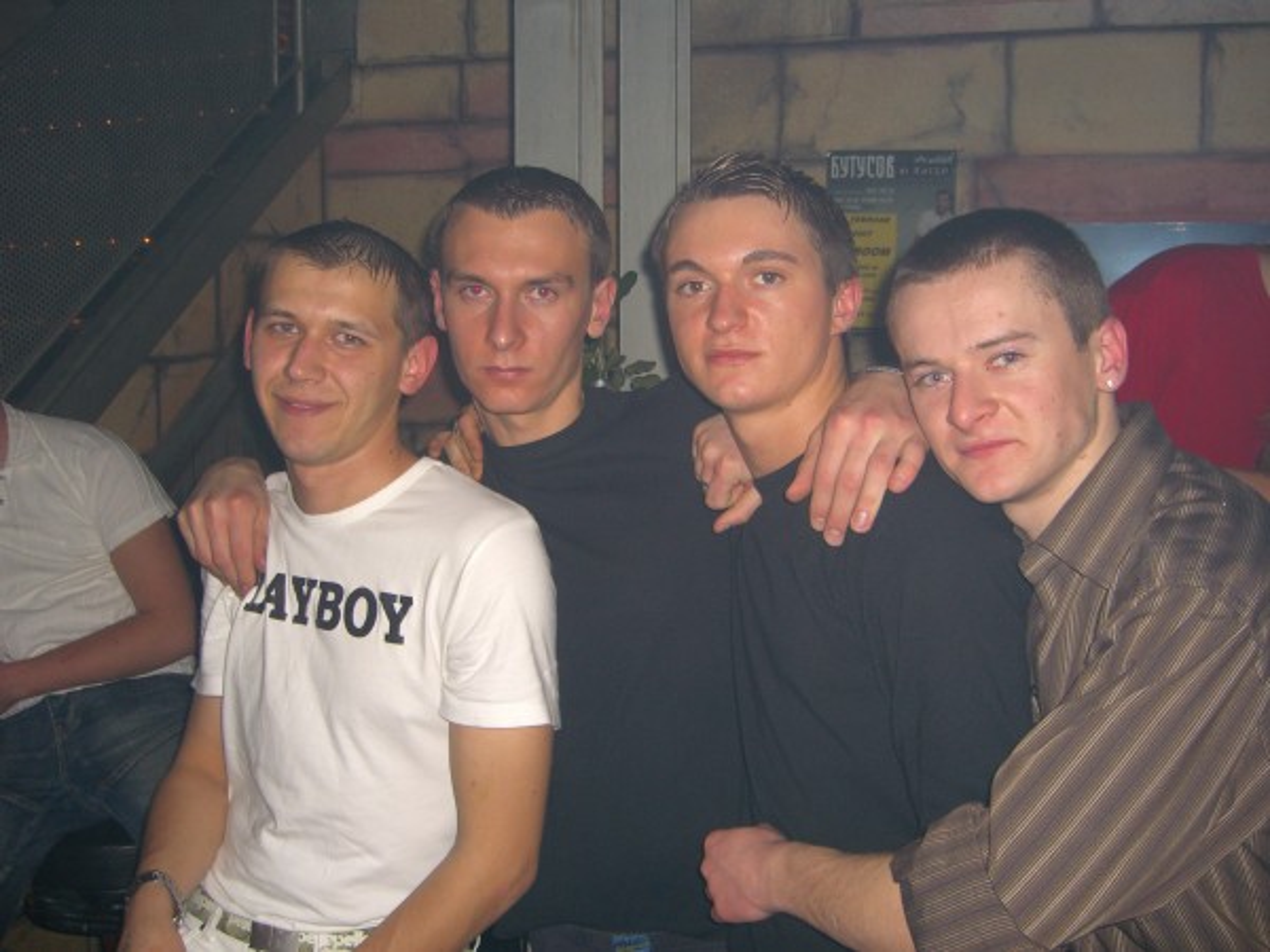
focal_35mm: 38
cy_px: 476
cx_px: 635
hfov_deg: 49.0
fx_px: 1394
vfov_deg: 37.7
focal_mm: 7.9
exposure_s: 1/60
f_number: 2.8
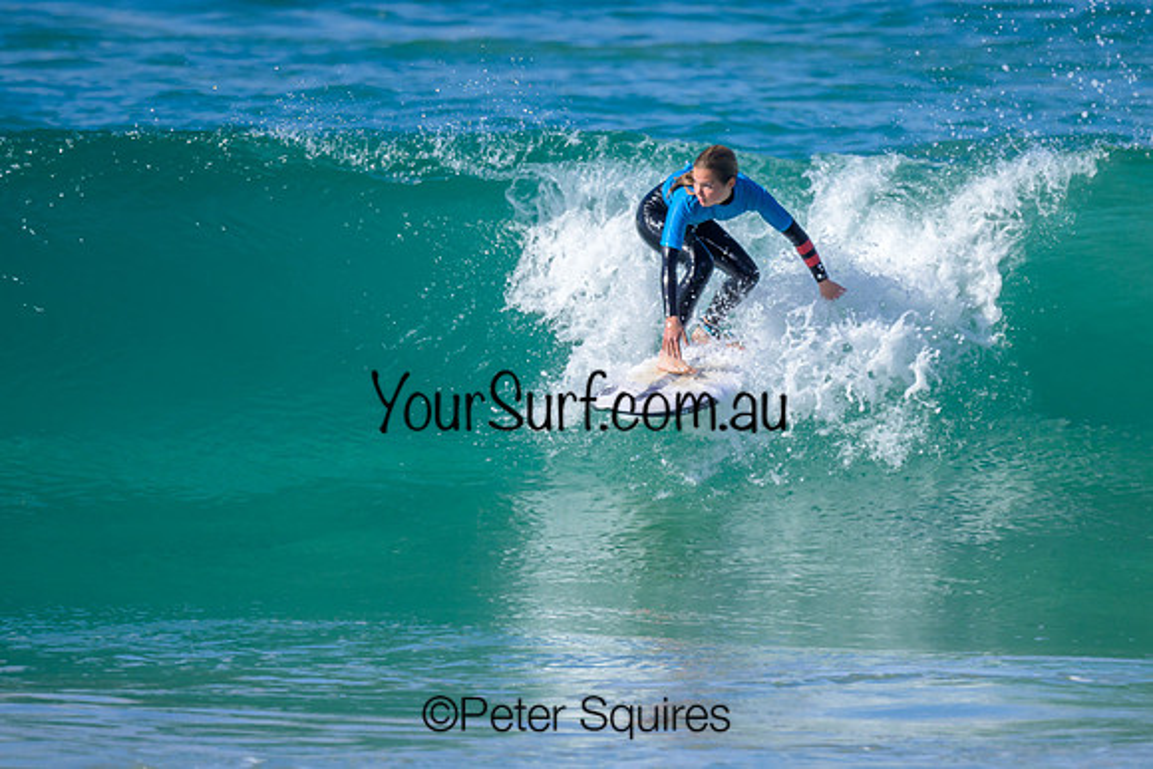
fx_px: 35186
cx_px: 749
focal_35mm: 1098
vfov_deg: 1.3
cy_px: 439
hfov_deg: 1.9
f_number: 6.3
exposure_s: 1/2000
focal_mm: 800
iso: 400
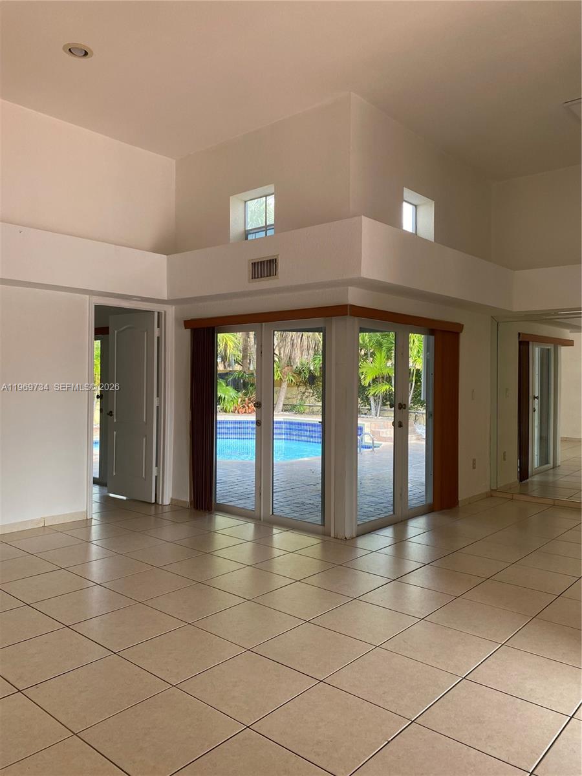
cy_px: 388
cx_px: 291
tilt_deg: +0.3
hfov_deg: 53.1
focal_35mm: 26
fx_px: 583
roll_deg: +0.0
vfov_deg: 67.3
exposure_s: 1/122
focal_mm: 4.25
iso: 64
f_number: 1.8
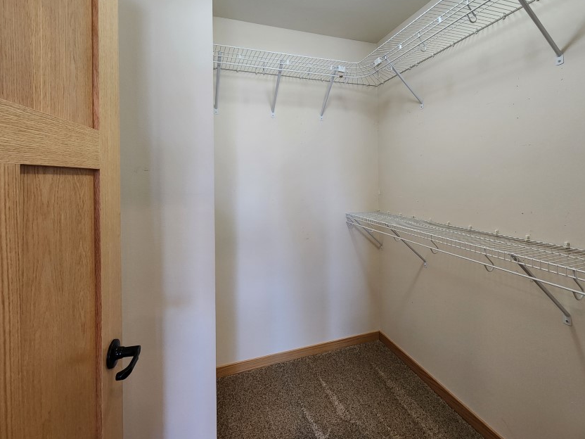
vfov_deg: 77.2
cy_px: 175
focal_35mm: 16
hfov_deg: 94.4
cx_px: 311
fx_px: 270
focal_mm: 2.2
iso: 320
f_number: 2.2
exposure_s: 1/60
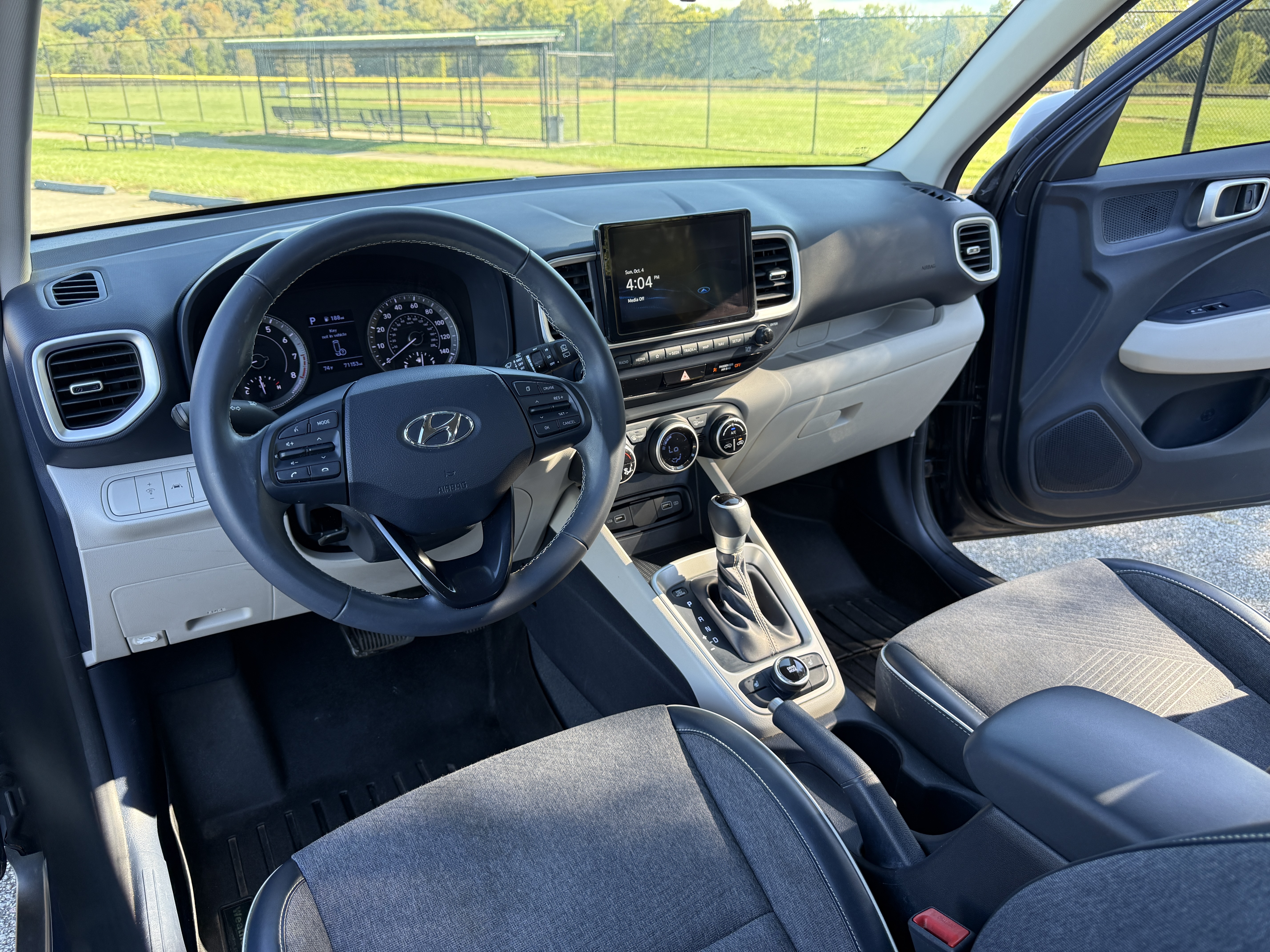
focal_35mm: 24
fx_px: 881
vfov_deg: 56.8
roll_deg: -0.5
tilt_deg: -23.3
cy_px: 476
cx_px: 635
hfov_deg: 71.6
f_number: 1.78
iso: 125
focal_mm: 6.76
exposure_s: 1/220
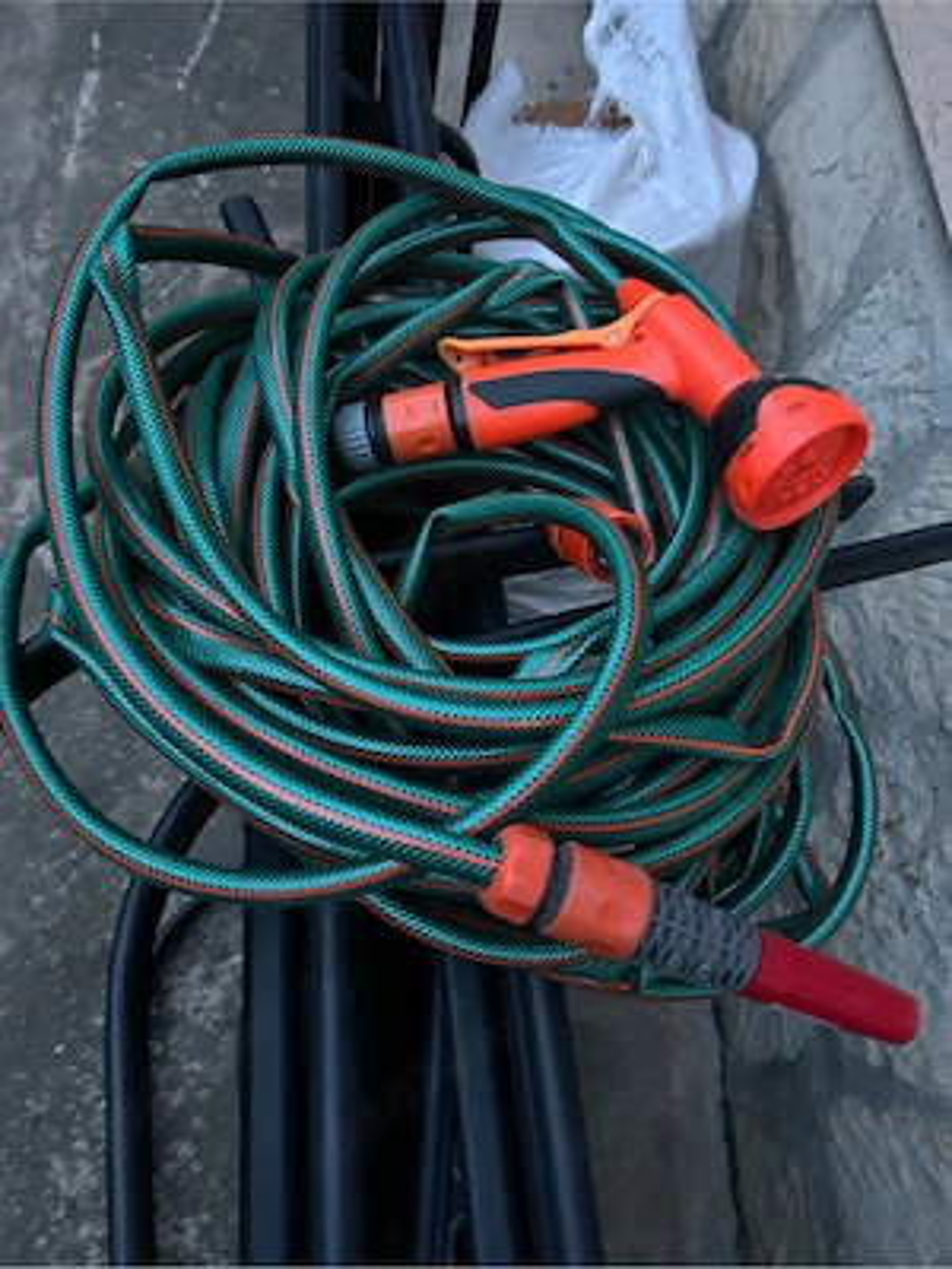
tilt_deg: -68.0
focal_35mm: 26
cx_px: 476
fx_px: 953
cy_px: 634
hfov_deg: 53.1
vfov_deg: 67.3
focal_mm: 5.7
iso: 800
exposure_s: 1/30
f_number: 1.5
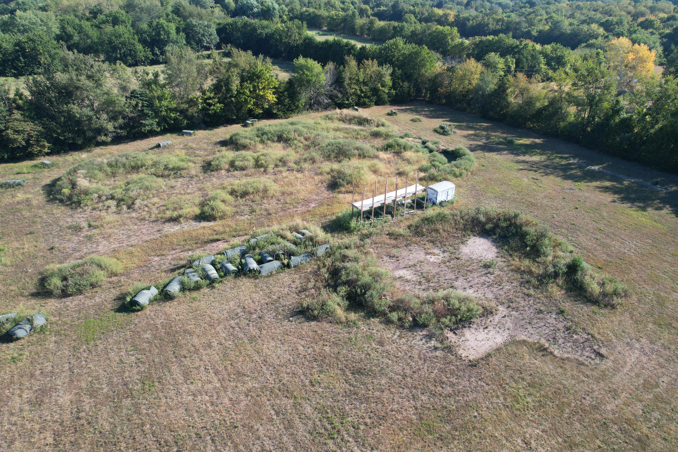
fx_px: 414
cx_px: 339
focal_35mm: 22
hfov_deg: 78.6
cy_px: 226
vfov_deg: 57.2
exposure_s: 1/160
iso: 100
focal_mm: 8.38
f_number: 2.8
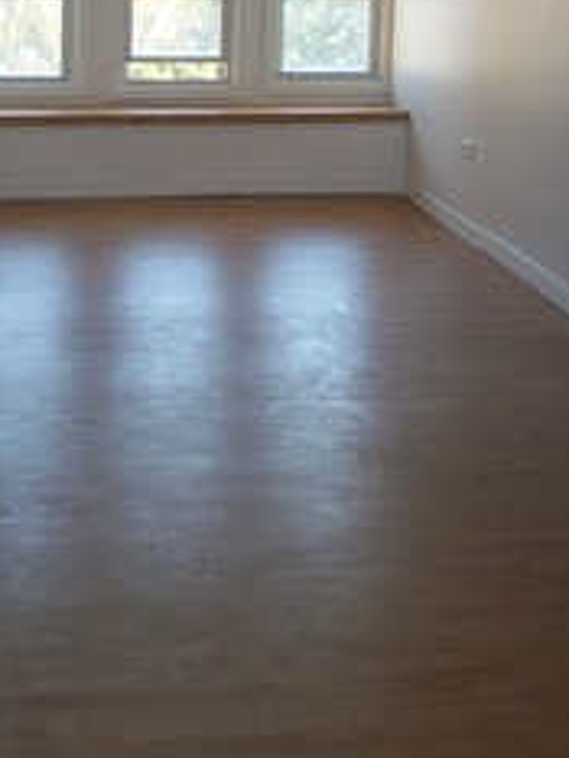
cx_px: 189
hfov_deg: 20.4
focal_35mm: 72
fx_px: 1577
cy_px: 7
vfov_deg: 25.7
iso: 160
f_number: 3.1
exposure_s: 1/60
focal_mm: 6.3
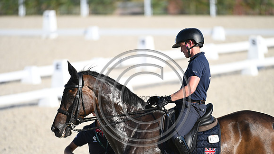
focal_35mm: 400
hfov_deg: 5.4
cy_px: 91
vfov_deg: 3.0
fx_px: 2907
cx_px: 137
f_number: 4.5
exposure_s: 1/1600
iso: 450
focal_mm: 380
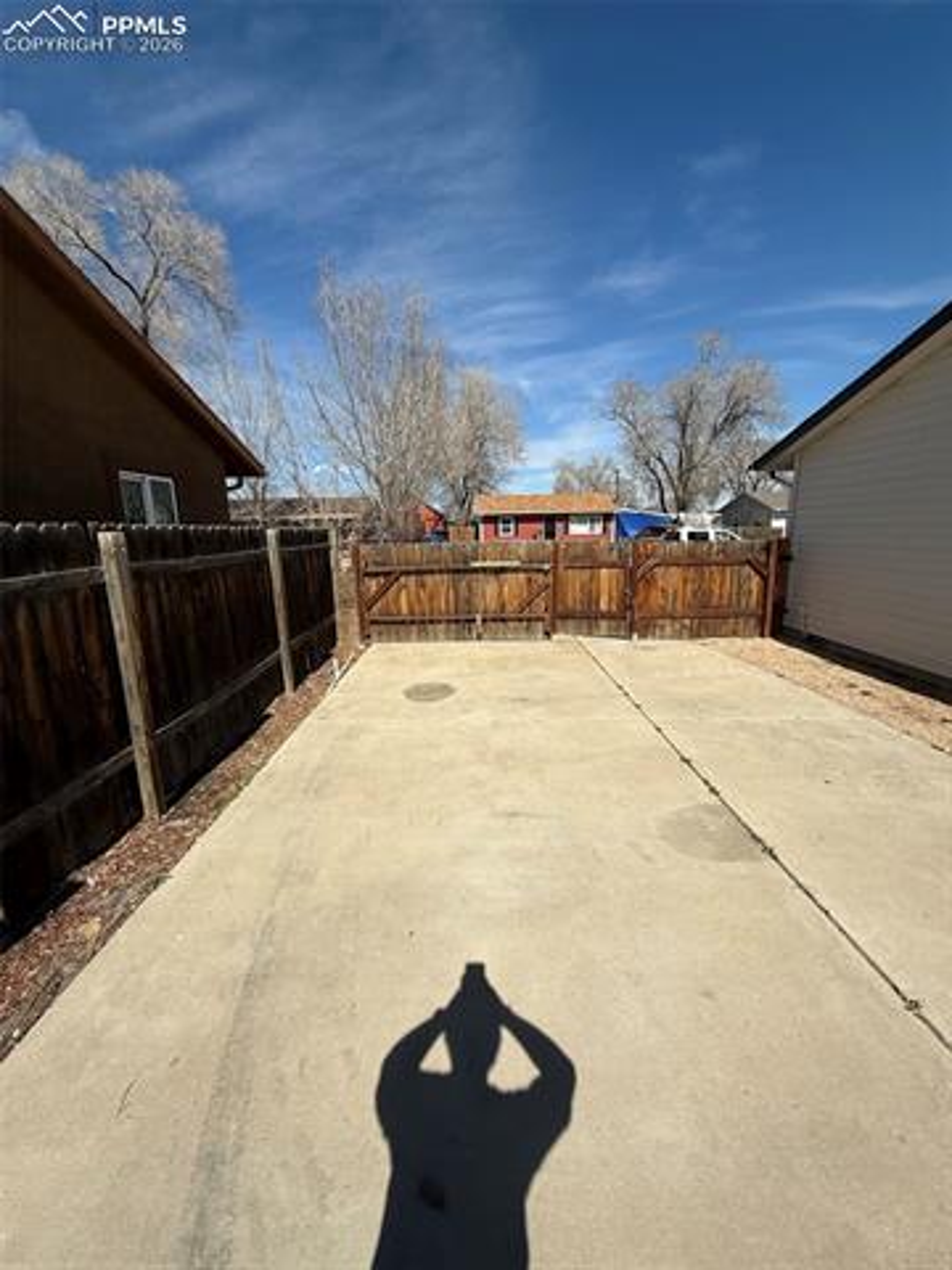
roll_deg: +0.1
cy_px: 635
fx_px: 513
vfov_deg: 102.1
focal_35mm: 14
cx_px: 476
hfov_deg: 85.7
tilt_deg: -10.4
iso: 50
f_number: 2.2
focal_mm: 2.22
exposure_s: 1/3891
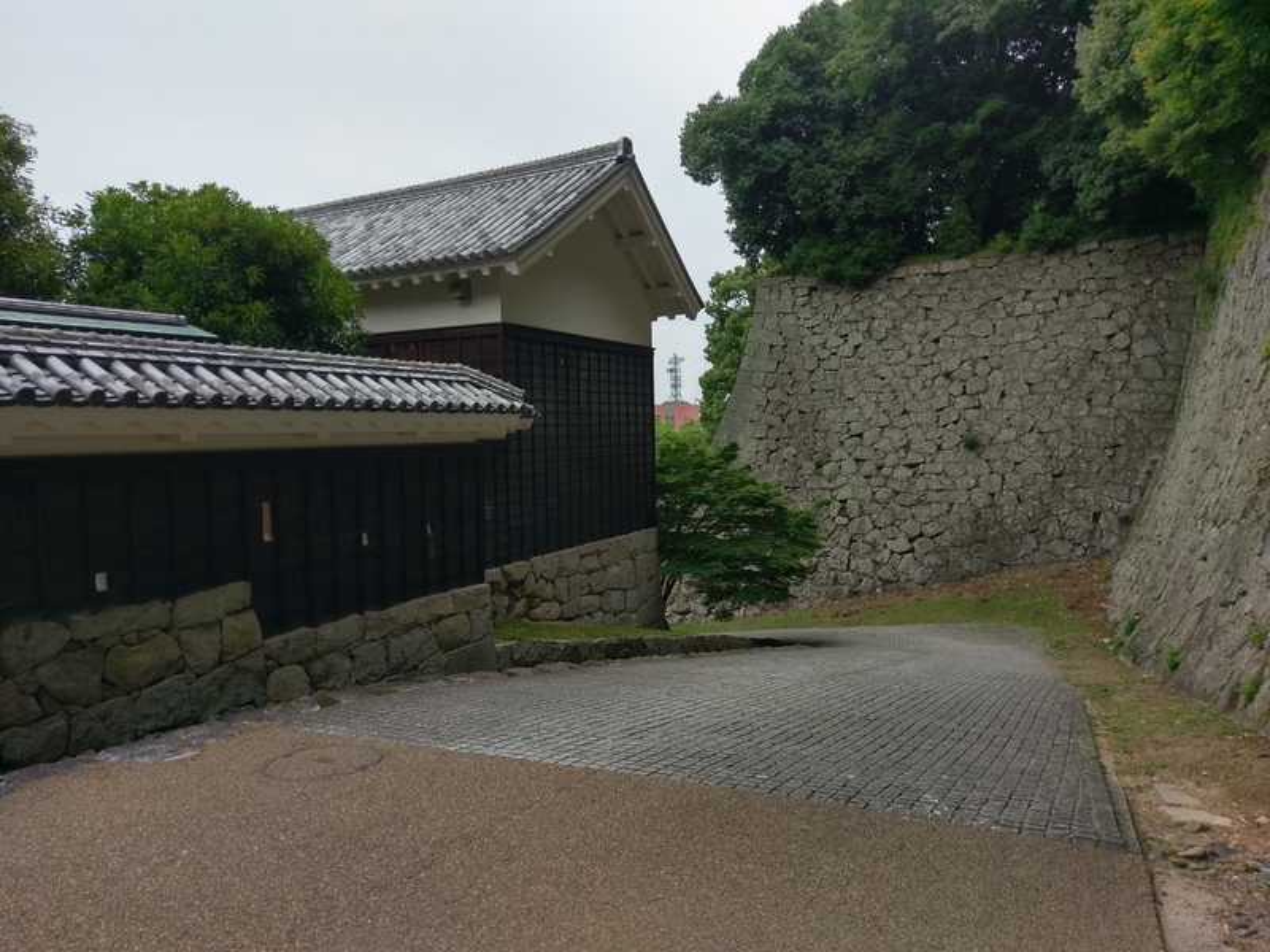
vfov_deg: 53.1
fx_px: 954
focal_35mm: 26
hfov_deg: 67.3
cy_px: 476
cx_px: 635
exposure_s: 1/1280
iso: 100
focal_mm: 4.58
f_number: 1.8
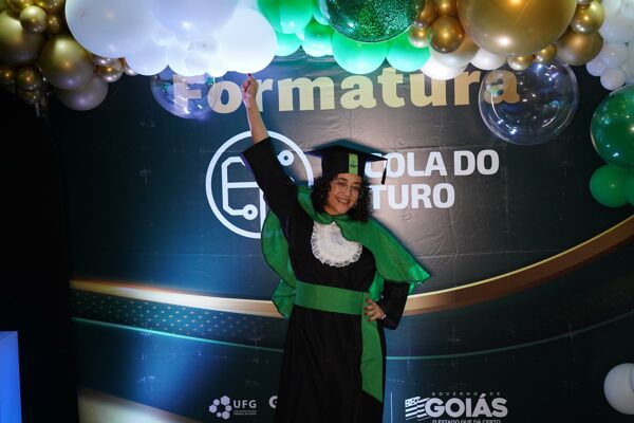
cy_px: 212
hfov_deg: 48.5
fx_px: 704
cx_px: 317
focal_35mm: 40
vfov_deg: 33.4
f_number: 4
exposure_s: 1/160
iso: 1600
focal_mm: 40
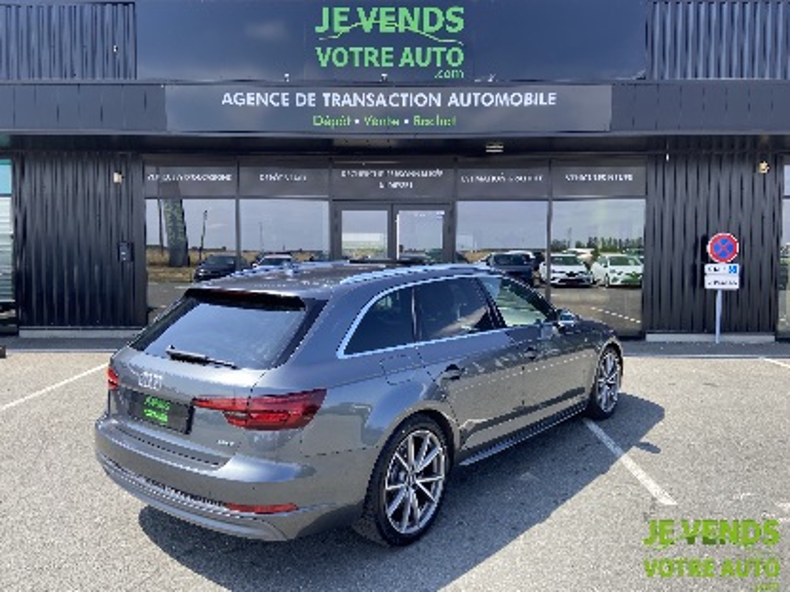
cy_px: 296
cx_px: 395
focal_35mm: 26
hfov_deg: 67.3
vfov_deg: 53.1
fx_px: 593
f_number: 1.8
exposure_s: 1/685
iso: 32
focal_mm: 4.25
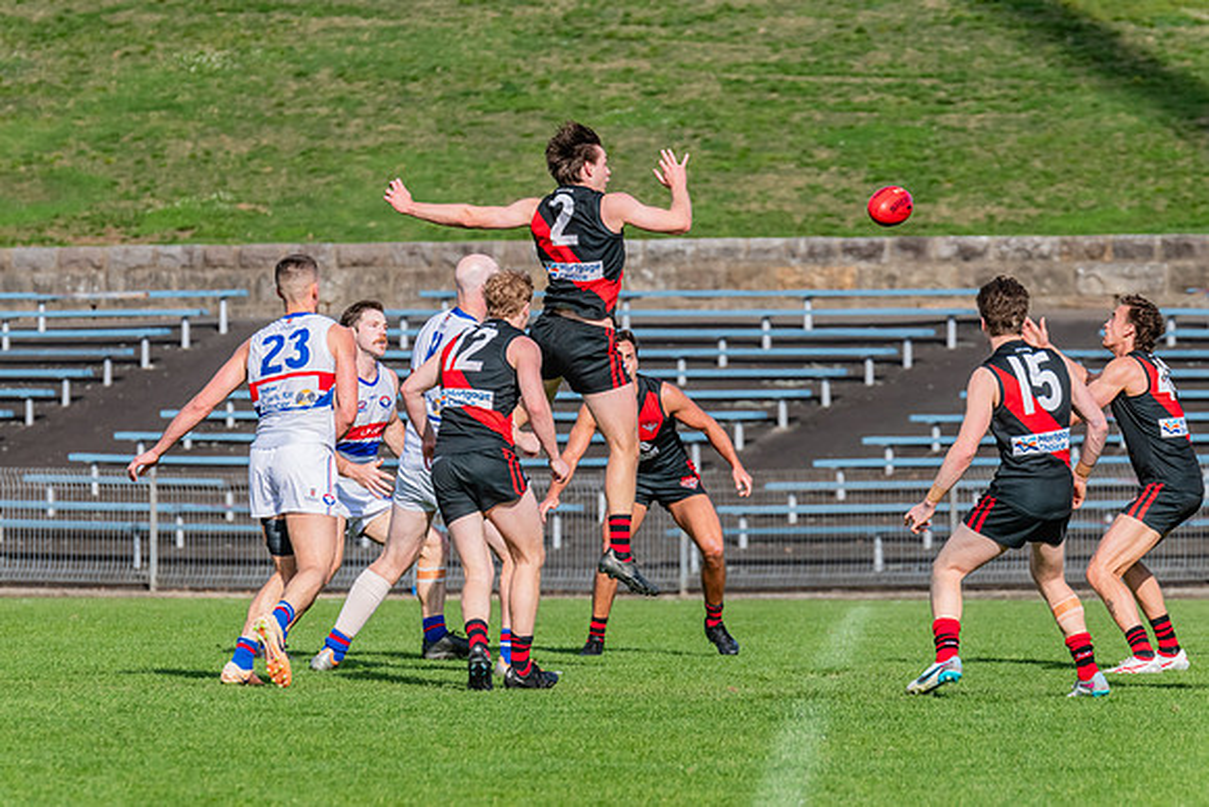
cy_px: 385
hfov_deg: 4.8
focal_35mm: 429
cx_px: 577
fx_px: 14397
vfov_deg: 3.2
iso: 800
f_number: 10
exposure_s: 1/1600
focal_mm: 380
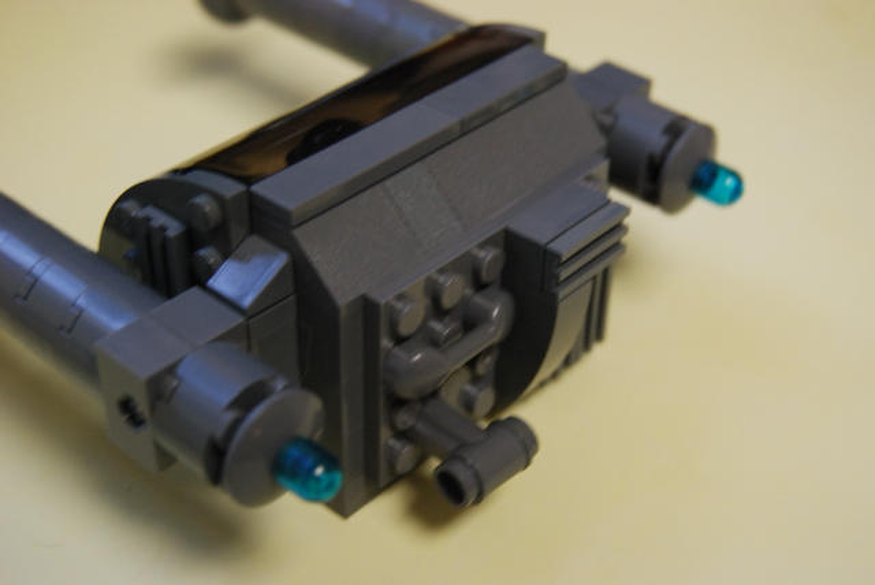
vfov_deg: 22.7
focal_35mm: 60
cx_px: 438
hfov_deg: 33.4
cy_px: 292
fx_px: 1460
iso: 800
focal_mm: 40
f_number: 6.3
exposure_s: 1/25
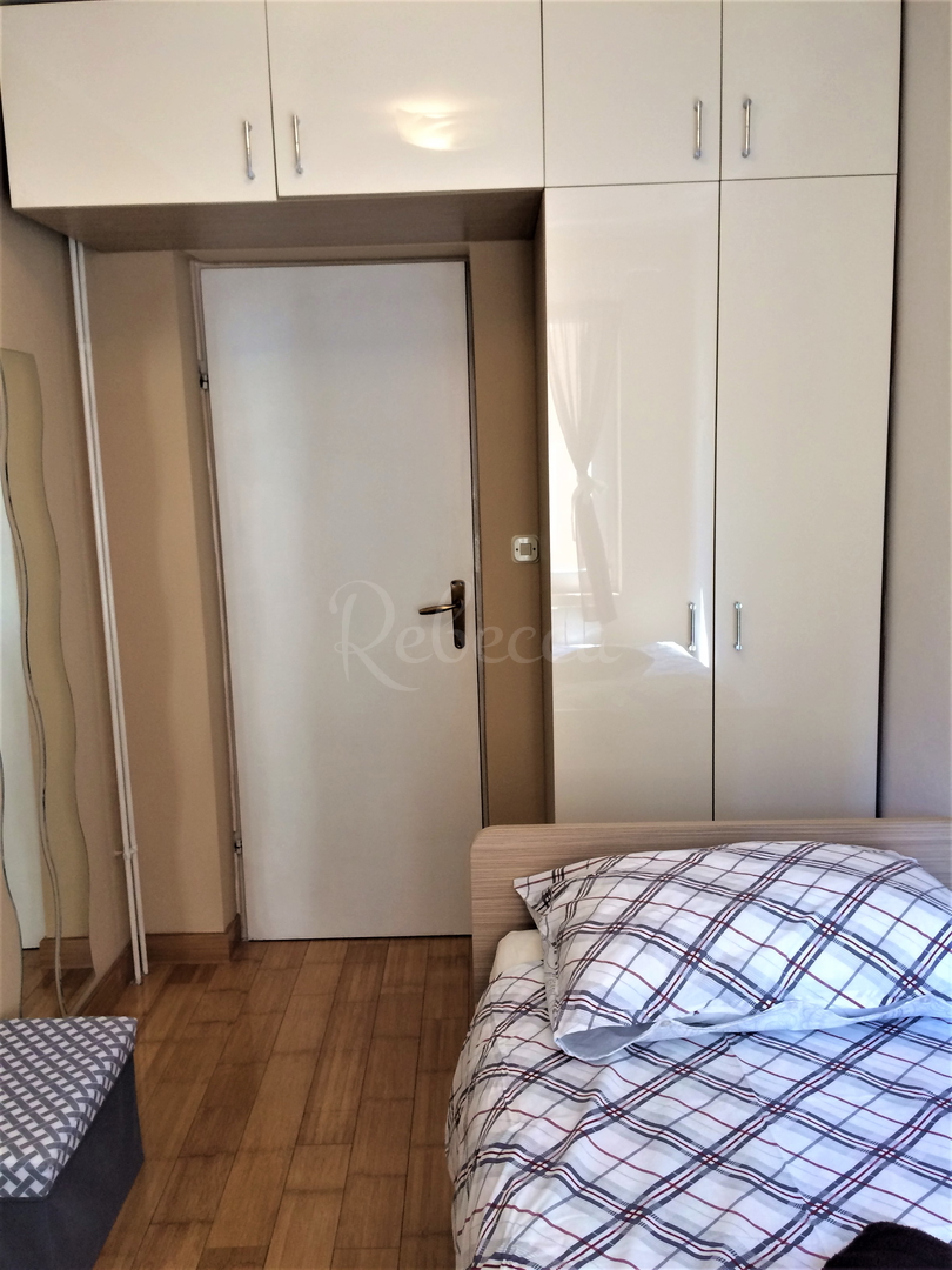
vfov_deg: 61.7
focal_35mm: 29
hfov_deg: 48.2
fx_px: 1063
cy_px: 635
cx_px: 476
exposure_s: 1/33
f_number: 2.2
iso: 50
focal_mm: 4.15
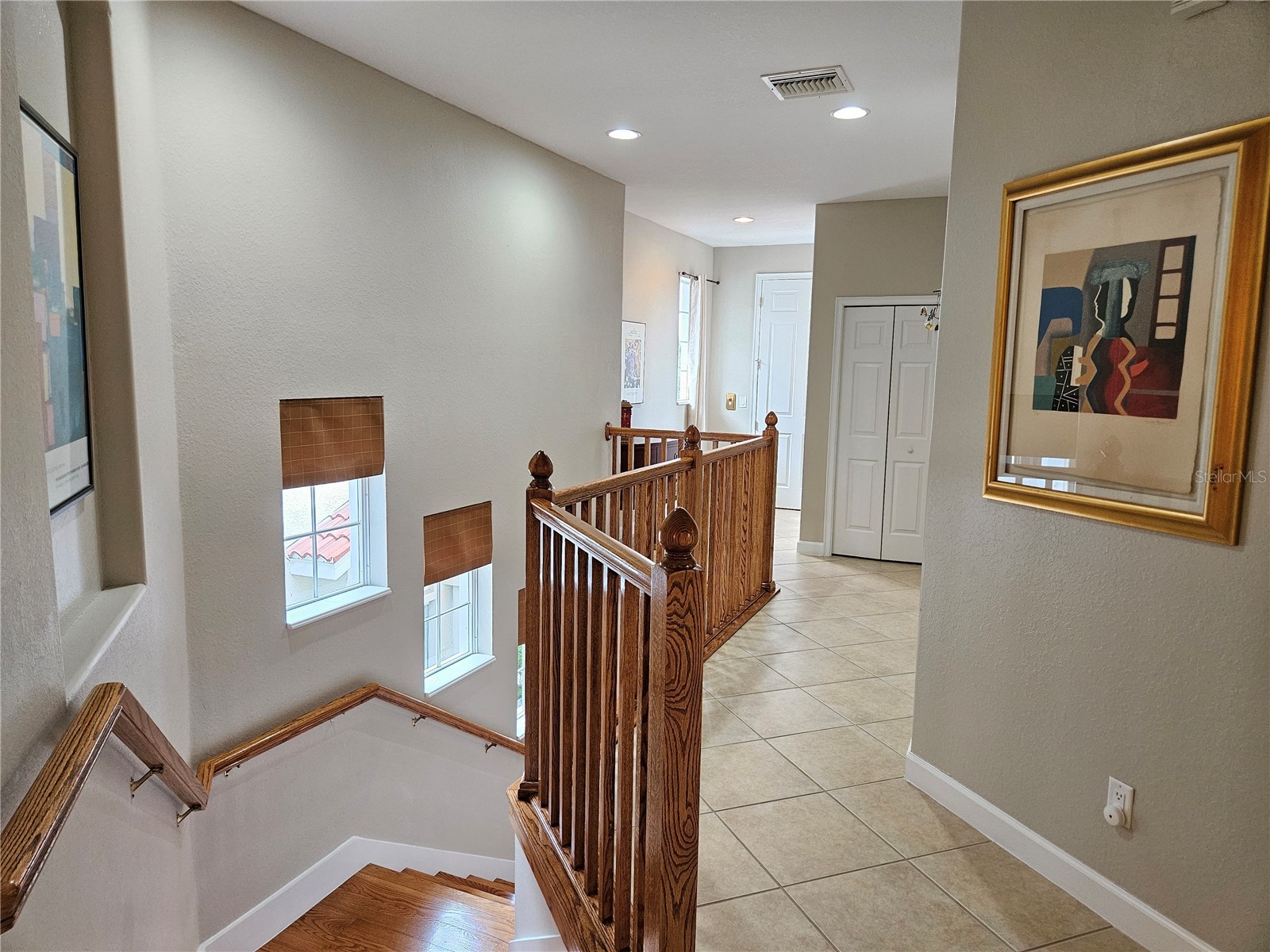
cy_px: 476
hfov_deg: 73.9
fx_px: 844
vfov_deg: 58.9
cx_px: 635
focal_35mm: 23
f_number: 1.8
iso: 500
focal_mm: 5.4
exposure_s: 1/120
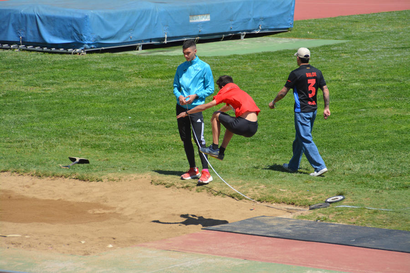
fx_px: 3416
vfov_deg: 4.6
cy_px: 136
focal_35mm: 300
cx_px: 205
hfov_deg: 6.9
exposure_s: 1/2000
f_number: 7.1
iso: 400
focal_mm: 200
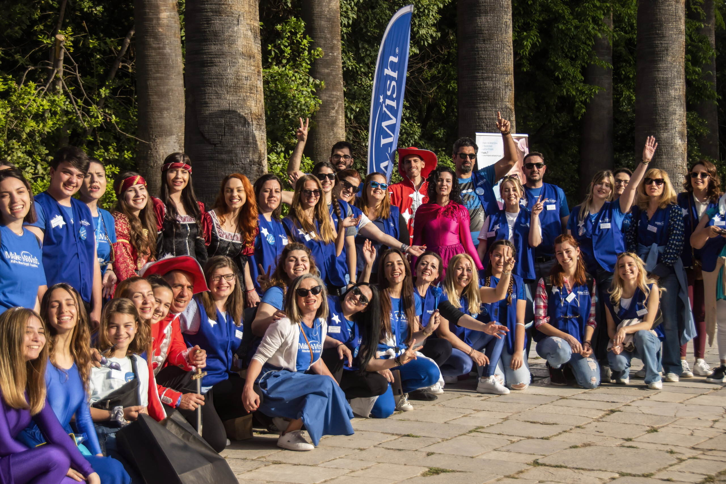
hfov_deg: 19.5
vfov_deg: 13.0
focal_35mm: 105
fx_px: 2117
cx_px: 363
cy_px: 242
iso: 220
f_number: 5
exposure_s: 1/2000
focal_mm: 70
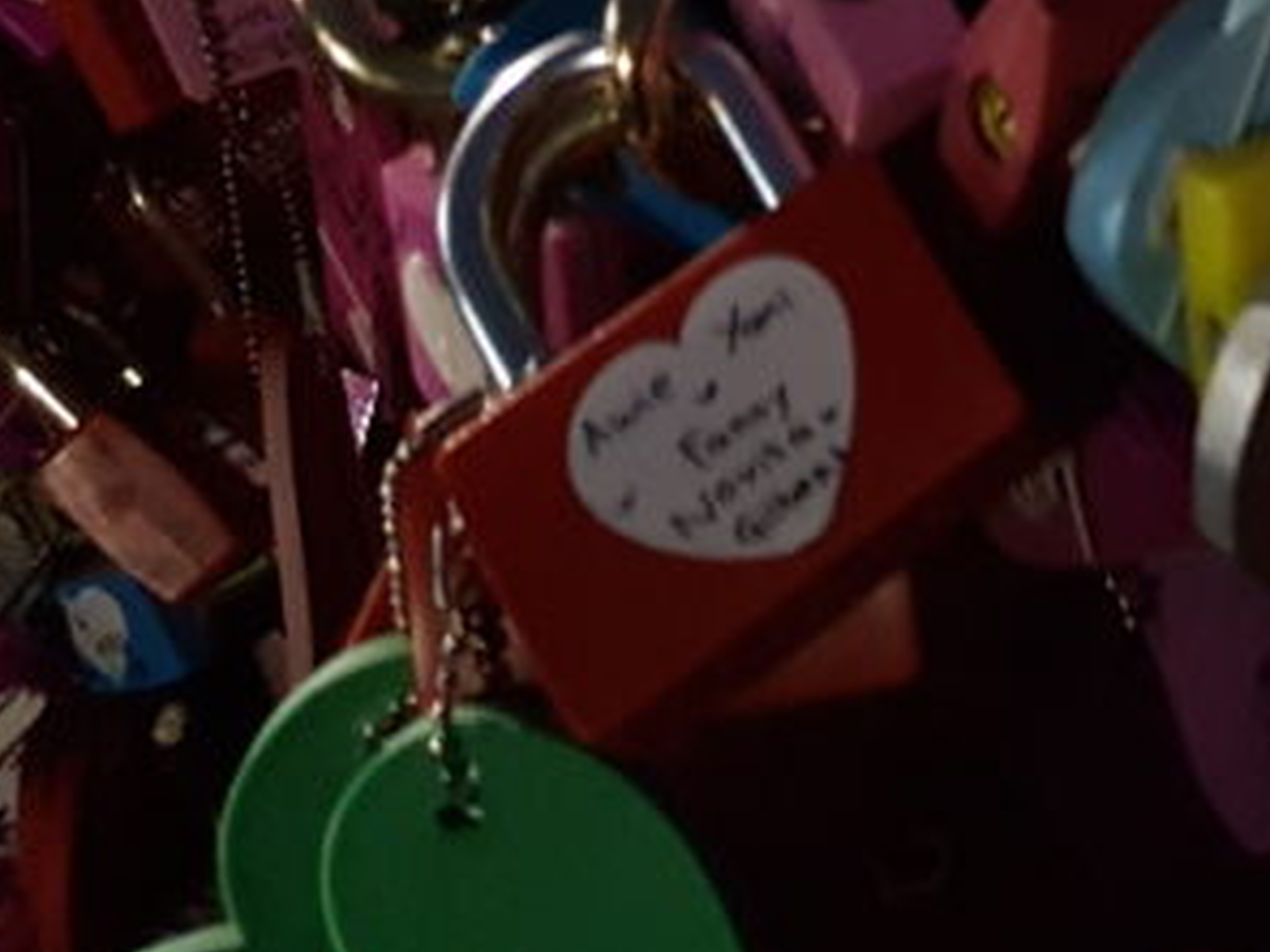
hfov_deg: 18.9
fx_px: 3302
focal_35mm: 90
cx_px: 1961
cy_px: -665
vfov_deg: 14.7
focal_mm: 4.2
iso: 320
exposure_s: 1/15
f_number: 1.7
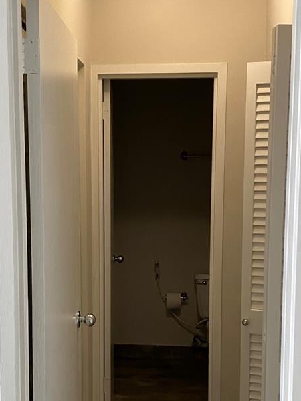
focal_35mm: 52
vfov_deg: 36.6
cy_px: 247
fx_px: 603
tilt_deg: -5.1
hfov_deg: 28.0
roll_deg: -0.7
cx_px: 121
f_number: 1.8
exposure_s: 1/68
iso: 125
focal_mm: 4.25
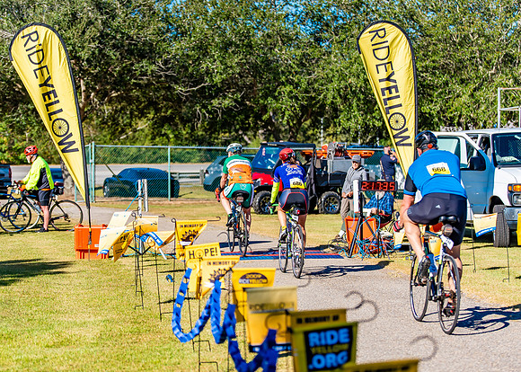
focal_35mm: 104
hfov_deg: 19.1
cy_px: 175
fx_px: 1544
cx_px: 249
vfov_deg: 13.7
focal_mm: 90
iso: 250
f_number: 2.8
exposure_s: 1/4000
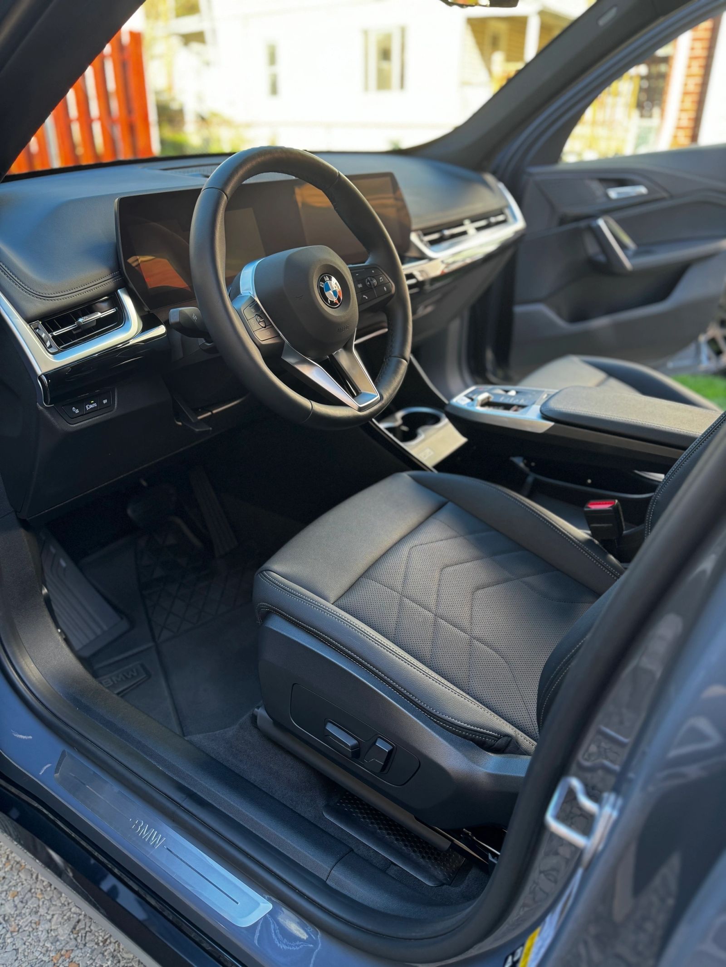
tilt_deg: -26.9
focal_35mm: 24
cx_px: 363
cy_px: 484
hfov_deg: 56.8
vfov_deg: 71.6
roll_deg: -0.4
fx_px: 671
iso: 125
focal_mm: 6.86
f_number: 1.78
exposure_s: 1/121
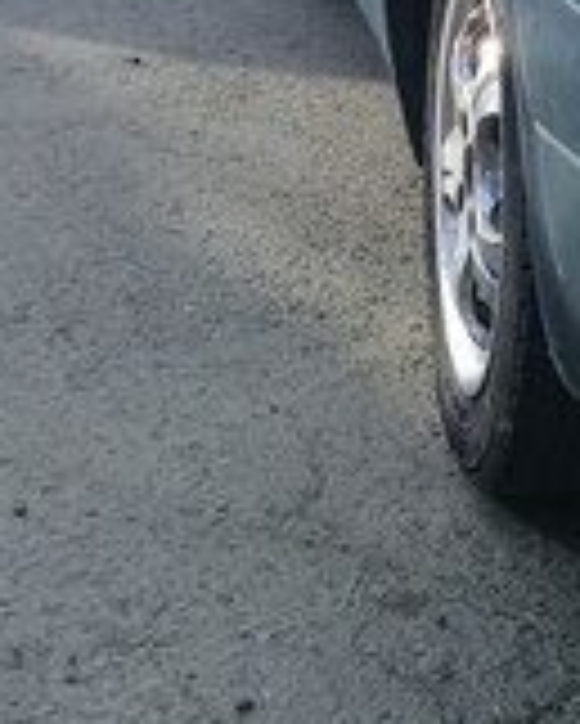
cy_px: -193
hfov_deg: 15.8
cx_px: 742
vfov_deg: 19.2
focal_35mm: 93
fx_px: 1994
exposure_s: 1/492
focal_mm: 3.3
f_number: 2.2
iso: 50
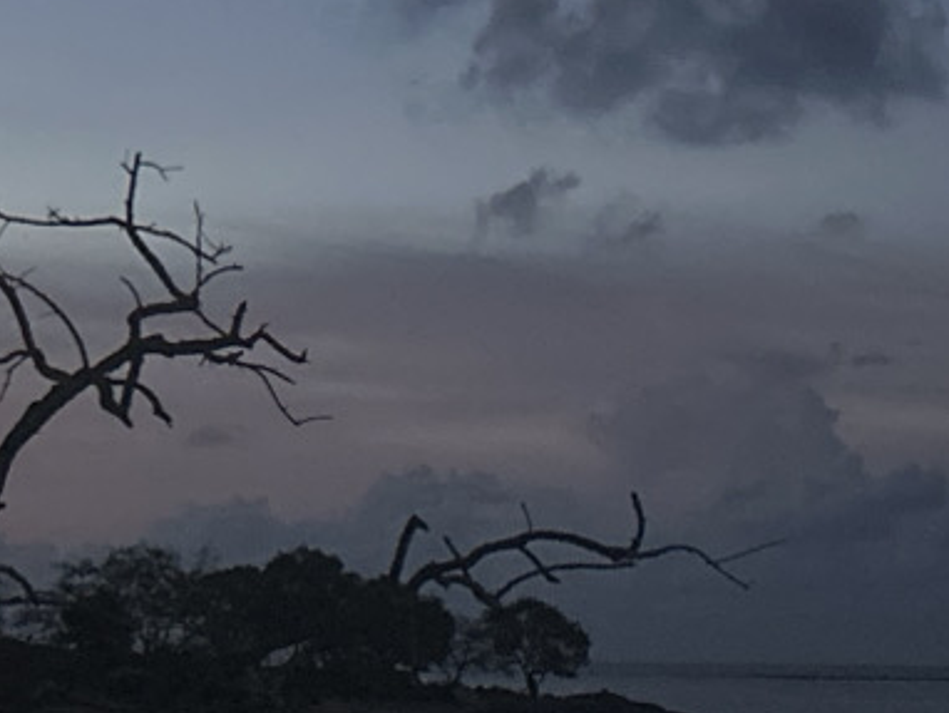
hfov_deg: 14.5
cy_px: 380
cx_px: 566
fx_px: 3731
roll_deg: -0.5
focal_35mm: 136
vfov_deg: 10.9
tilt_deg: +4.0
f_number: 1.5
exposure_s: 1/15
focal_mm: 5.7
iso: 2000
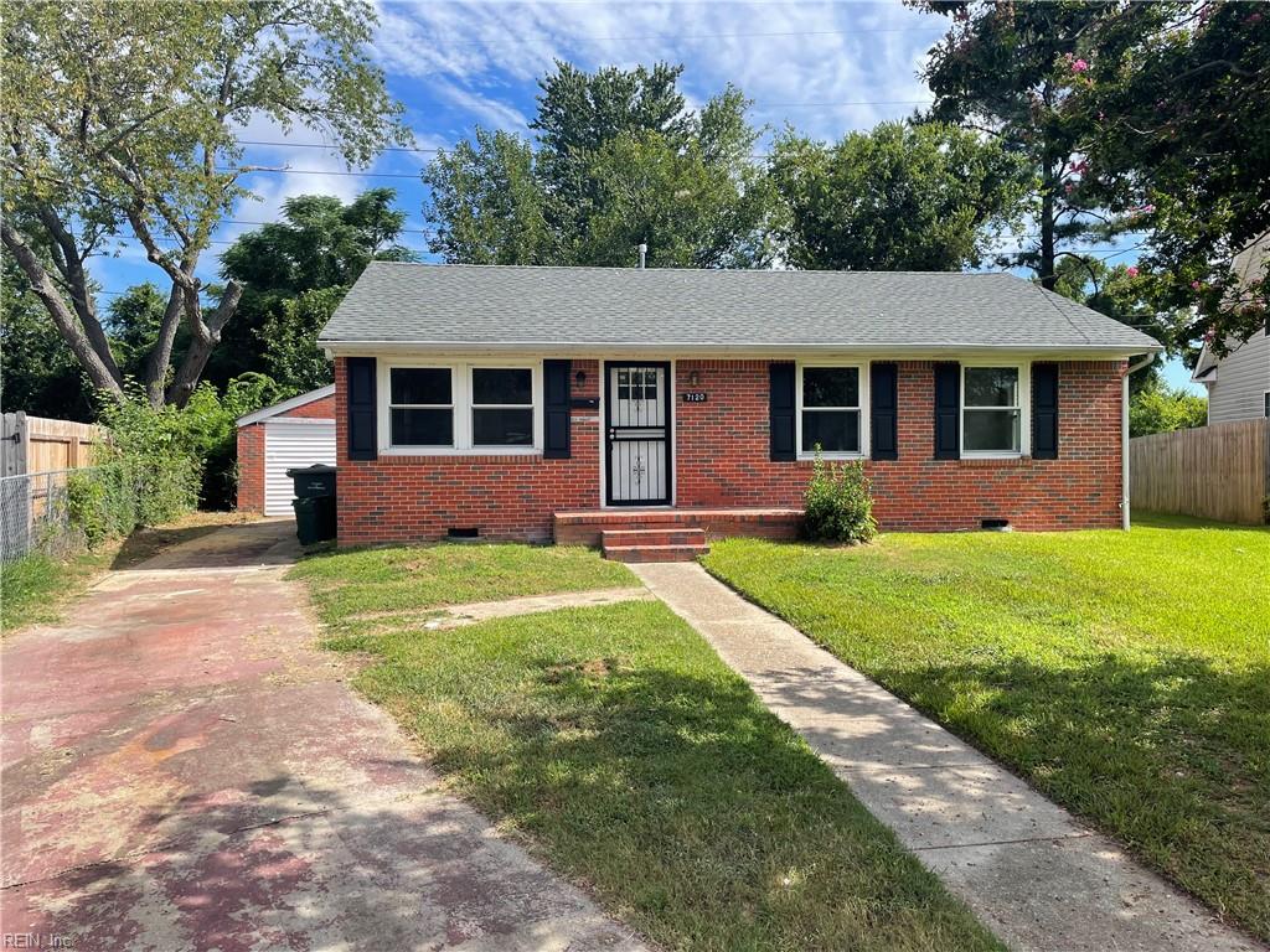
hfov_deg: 67.3
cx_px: 635
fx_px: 954
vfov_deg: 53.1
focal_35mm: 26
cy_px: 476
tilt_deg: -1.9
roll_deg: +1.0
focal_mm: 4.2
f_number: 1.6
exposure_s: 1/2212
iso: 32
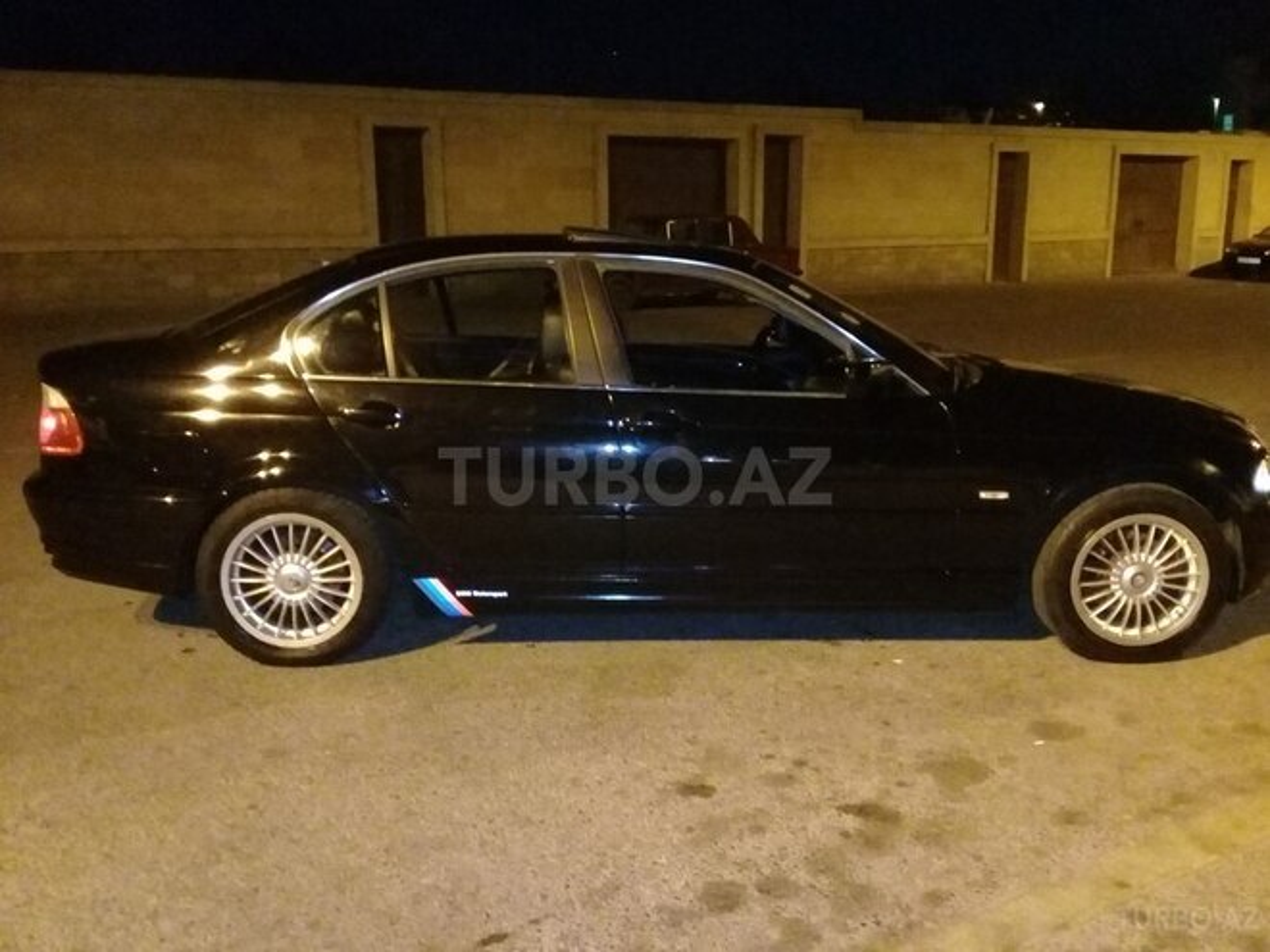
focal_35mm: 31
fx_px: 1137
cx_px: 635
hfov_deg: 58.4
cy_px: 476
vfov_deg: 45.4
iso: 1250
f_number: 2.2
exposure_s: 1/15
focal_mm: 3.3
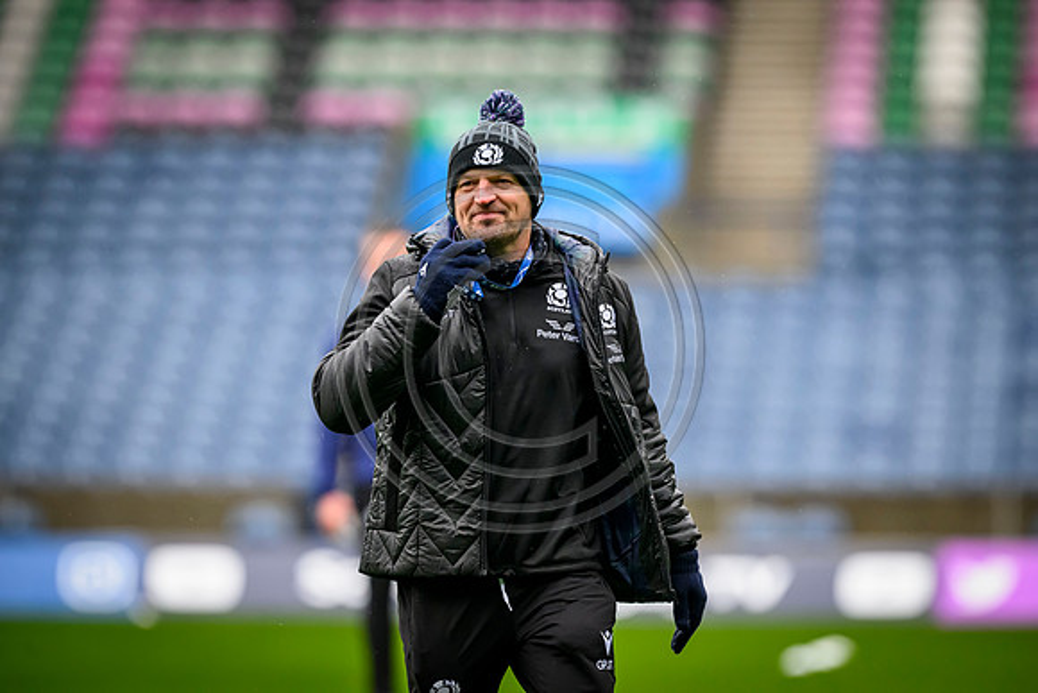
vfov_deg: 3.4
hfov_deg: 5.2
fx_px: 11535
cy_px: 346
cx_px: 519
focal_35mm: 400
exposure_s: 1/1600
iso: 4000
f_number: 4
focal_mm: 400
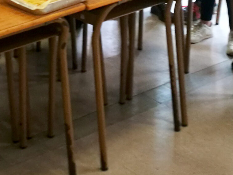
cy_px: -62
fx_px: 613
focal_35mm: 91
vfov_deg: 15.4
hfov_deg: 21.4
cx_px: 69
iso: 250
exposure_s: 1/33.3
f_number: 2.2
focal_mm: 4.5
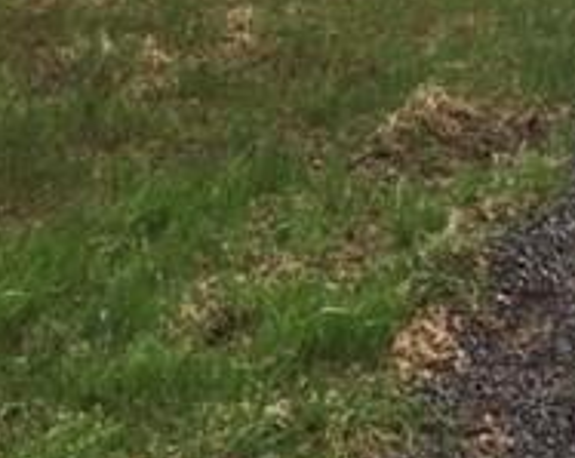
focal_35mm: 97
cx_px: 720
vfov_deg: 15.8
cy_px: 157
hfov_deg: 18.6
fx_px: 1648
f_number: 2.2
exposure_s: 1/648
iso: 32
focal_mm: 4.15
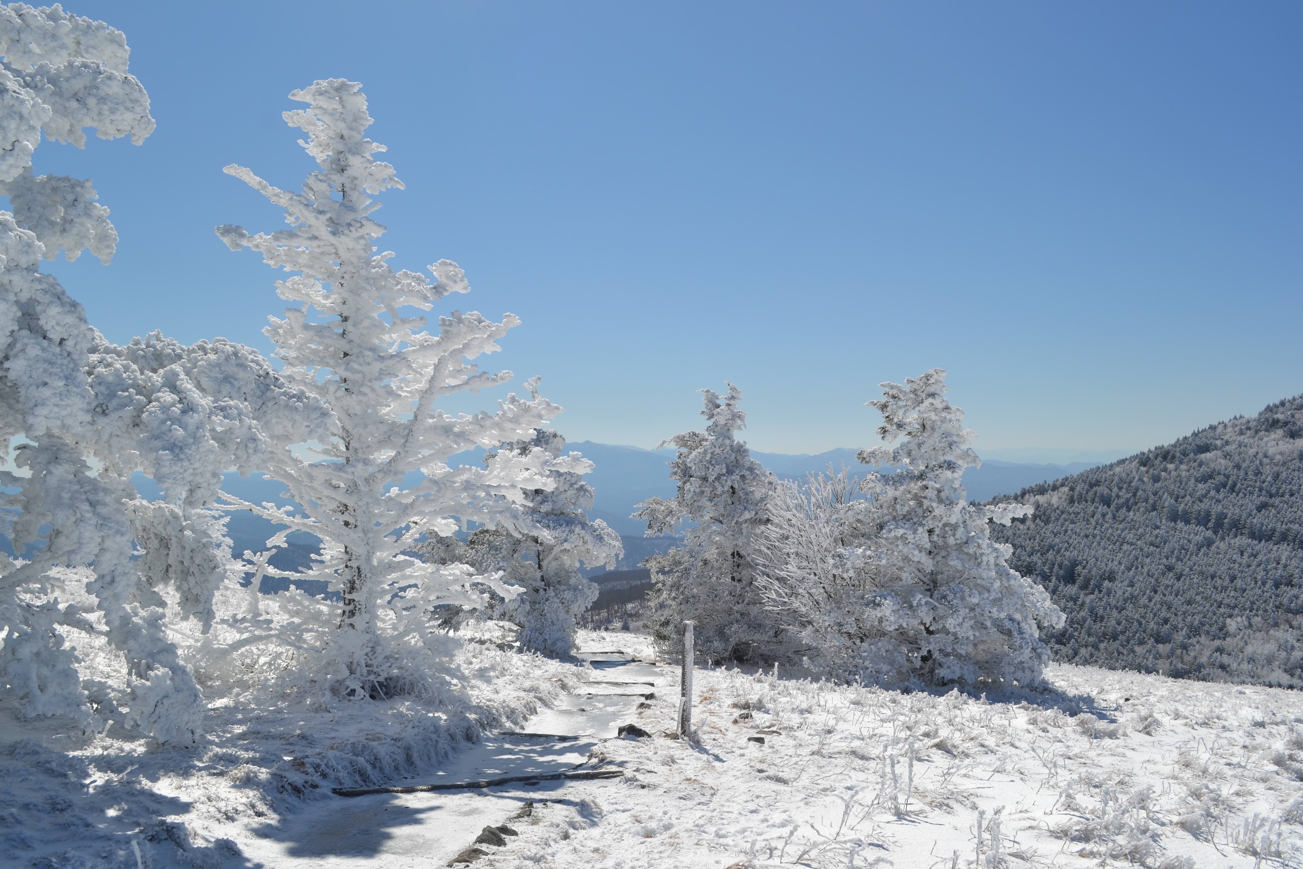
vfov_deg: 40.0
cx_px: 652
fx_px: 1194
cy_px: 434
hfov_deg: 57.2
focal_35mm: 33
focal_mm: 22
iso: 100
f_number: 11
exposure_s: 1/500
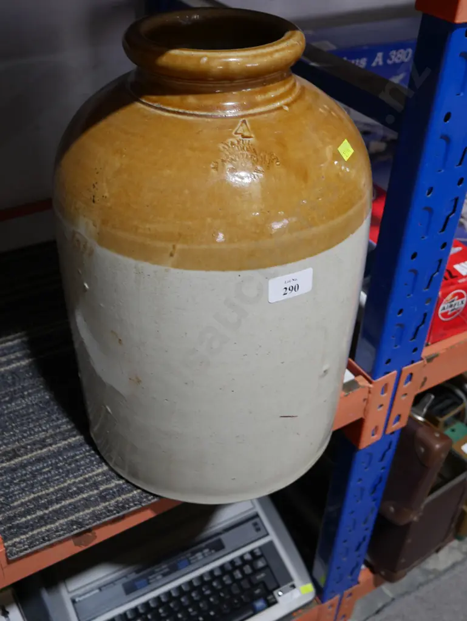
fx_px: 683
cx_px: 234
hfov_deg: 37.8
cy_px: 310
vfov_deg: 49.0
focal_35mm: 38
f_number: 4.1
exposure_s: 1/60
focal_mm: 19
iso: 320
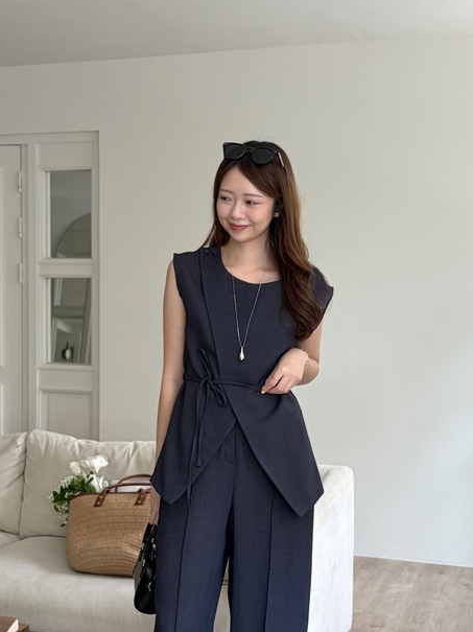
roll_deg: -1.2
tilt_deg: -2.5
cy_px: 453
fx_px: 784
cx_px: 157
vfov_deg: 42.8
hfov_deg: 33.3
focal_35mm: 43
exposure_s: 1/121
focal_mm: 5.96
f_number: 1.6
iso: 64
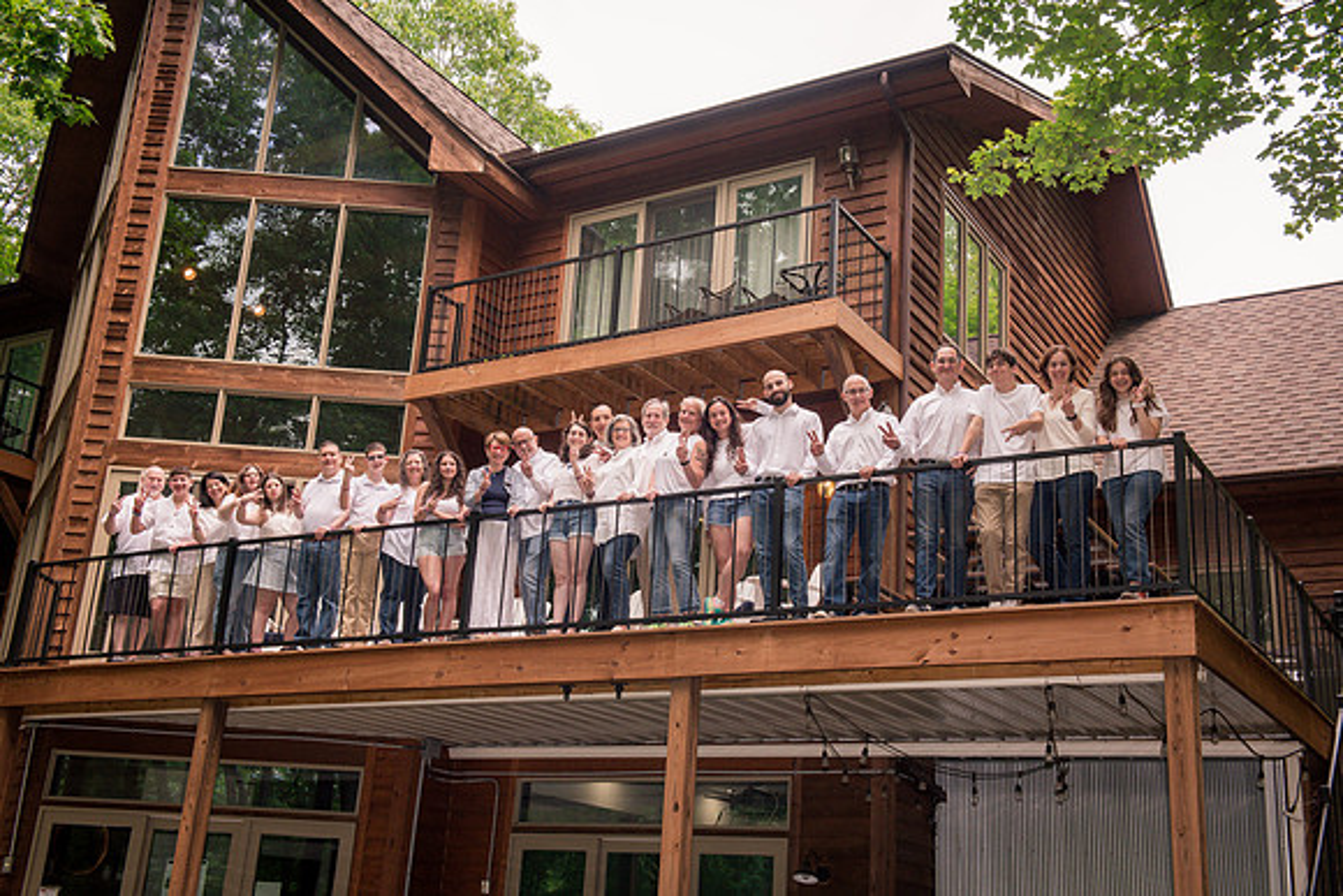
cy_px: 448
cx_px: 672
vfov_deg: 33.4
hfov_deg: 48.4
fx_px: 1493
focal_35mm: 40
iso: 1000
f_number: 13
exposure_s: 1/125
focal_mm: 40
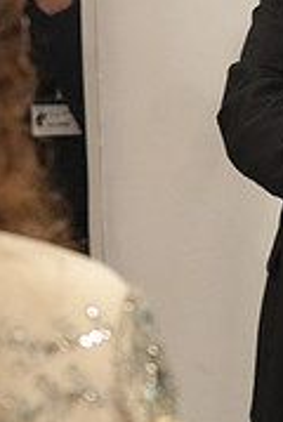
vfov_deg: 11.4
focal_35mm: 178
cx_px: 415
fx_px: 2091
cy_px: -1
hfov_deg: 7.6
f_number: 4
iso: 8000
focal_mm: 55
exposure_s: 1/80
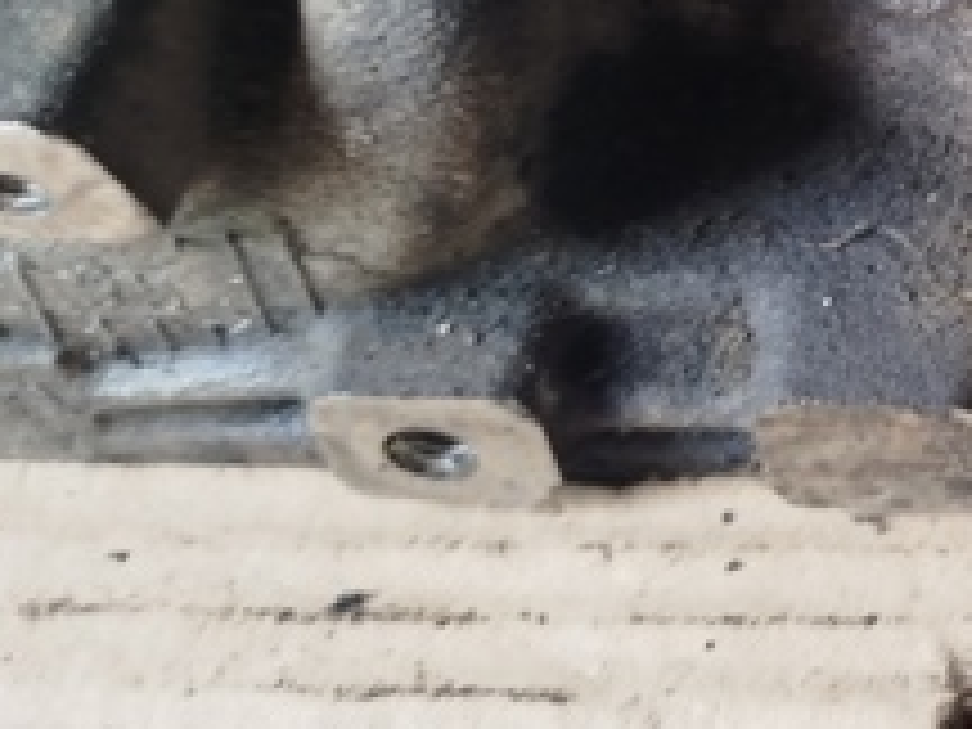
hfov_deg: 23.7
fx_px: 1994
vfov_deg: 20.2
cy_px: 36
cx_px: 1305
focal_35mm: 71
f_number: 1.7
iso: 160
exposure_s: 1/33
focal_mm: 5.31
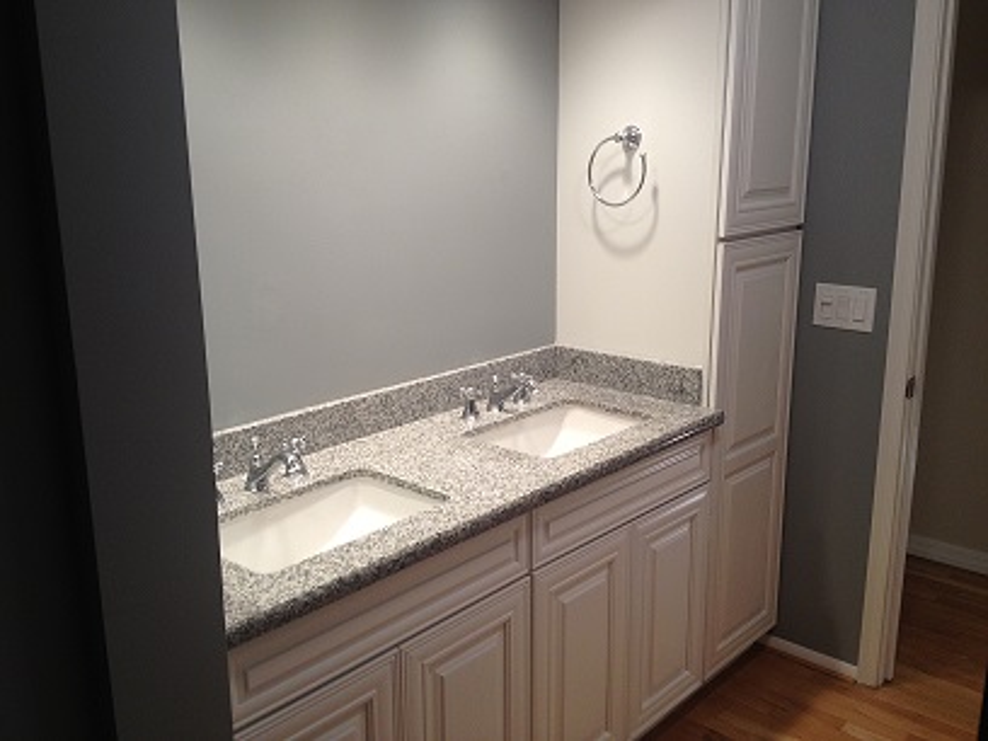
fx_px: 999
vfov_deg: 40.7
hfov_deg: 52.6
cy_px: 370
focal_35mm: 35
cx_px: 494
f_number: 2.4
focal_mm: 4.28
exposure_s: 1/20
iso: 50
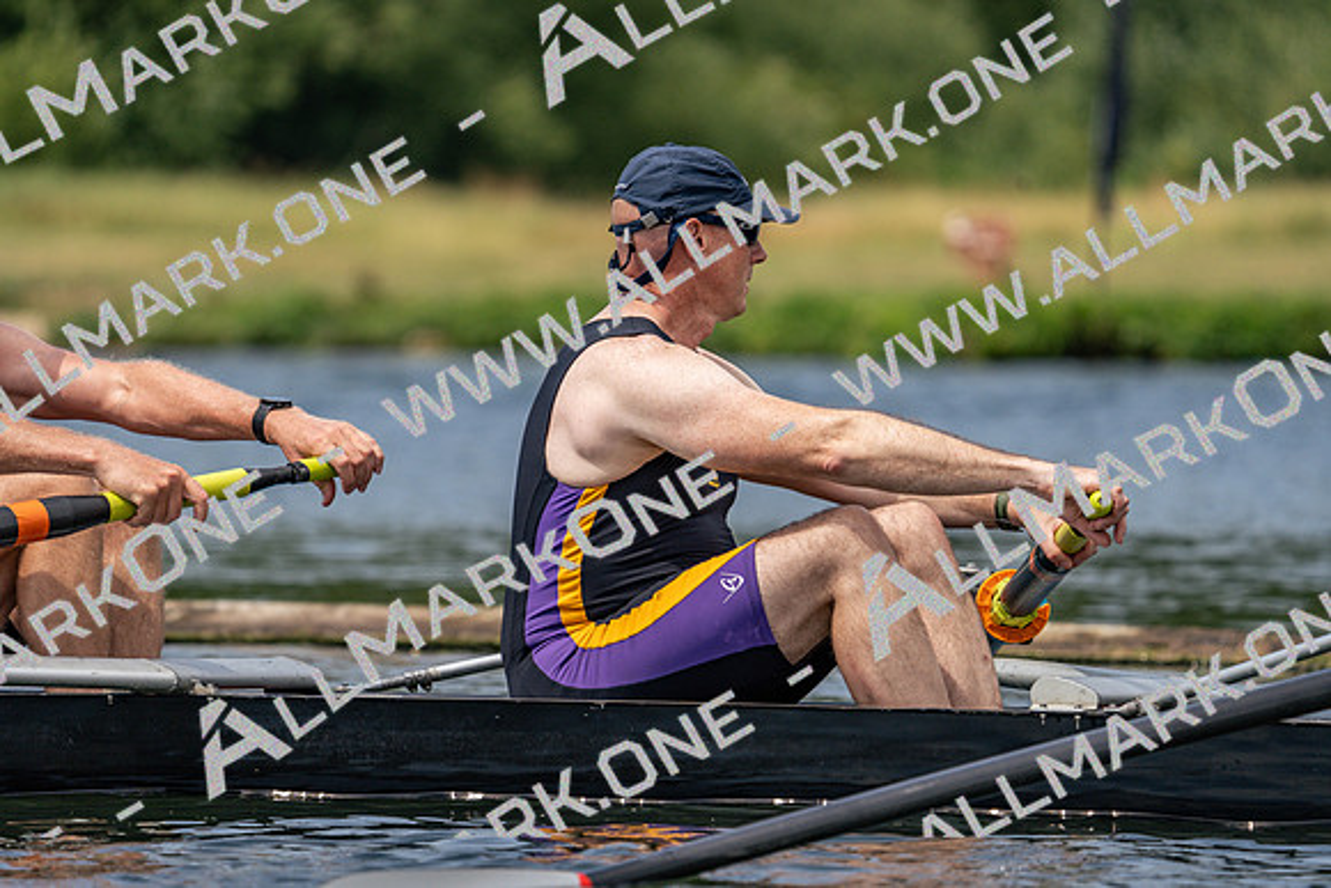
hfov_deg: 5.7
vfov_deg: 3.8
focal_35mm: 359
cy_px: 444
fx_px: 13276
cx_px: 666
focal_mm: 359
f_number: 6.3
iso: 320
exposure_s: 1/1600
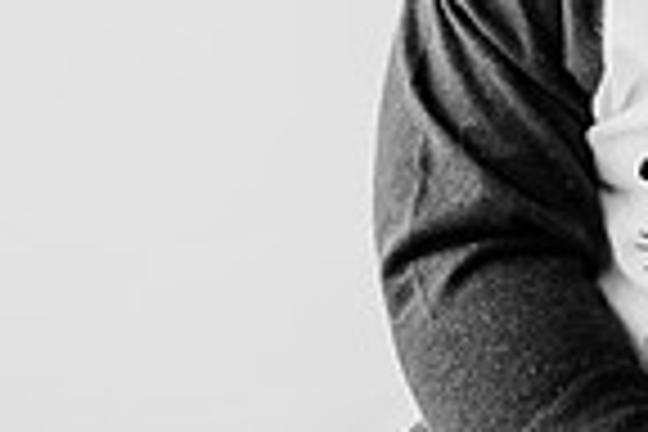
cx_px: 904
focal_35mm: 202
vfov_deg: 6.6
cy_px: -434
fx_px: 3636
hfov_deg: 9.9
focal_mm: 50
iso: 500
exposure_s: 1/640
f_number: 2
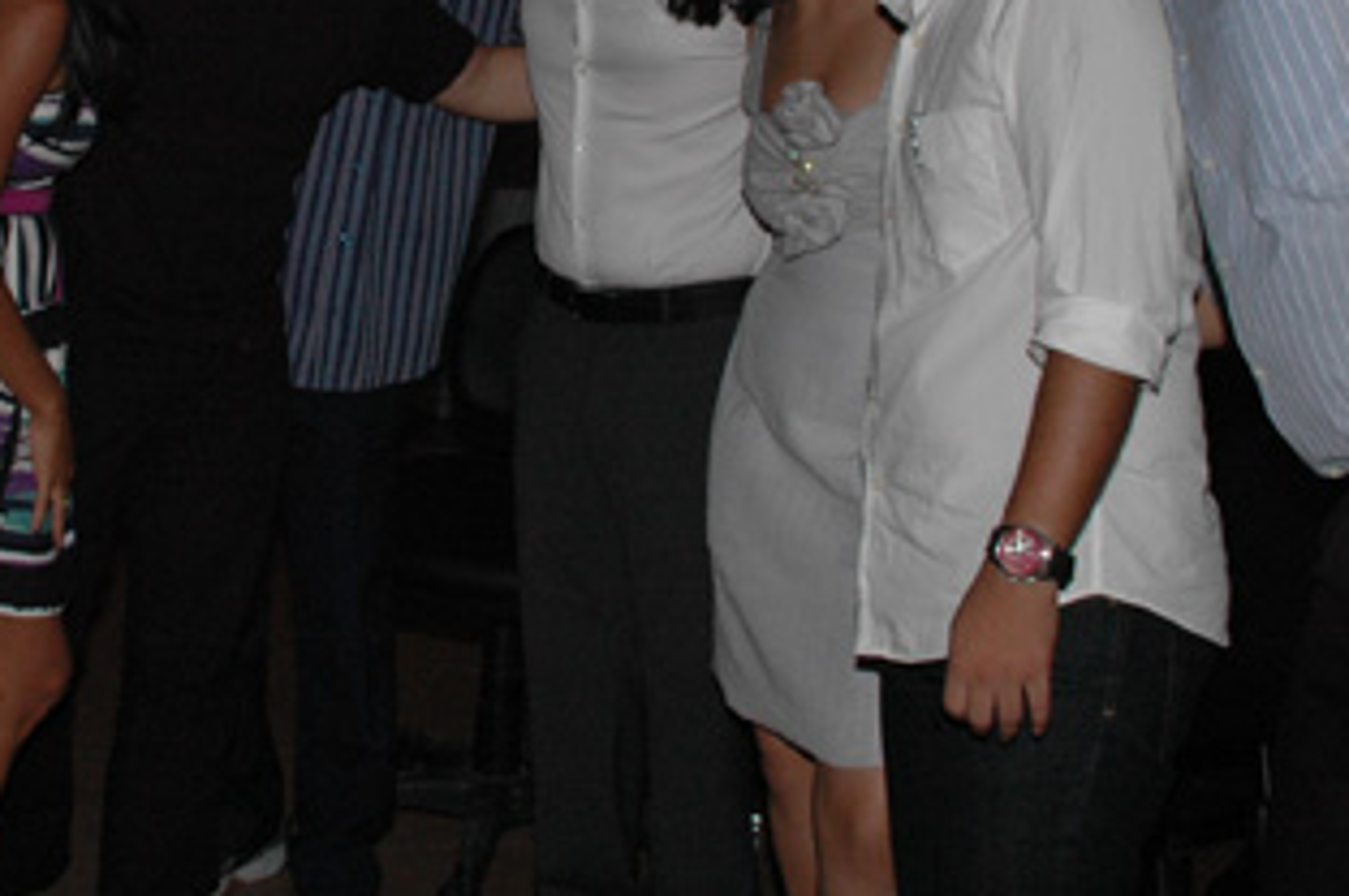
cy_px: 118
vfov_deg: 19.9
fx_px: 2508
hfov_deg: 29.9
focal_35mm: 67
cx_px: 453
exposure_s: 1/60
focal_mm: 20
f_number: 9
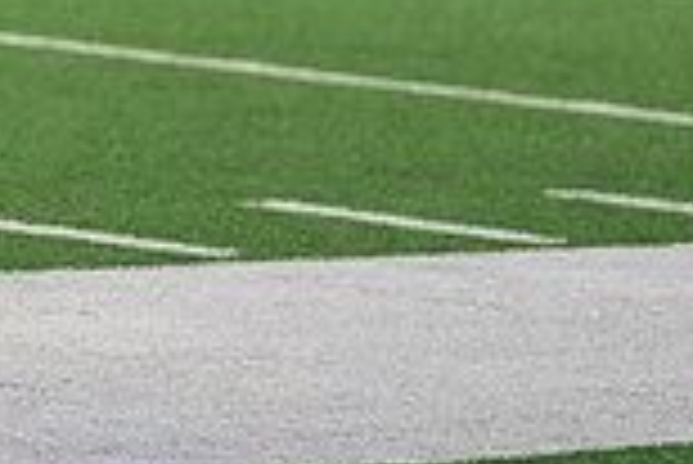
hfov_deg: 4.1
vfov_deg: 2.8
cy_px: -340
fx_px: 9518
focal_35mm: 494
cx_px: -464
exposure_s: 1/1250
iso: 5000
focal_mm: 131
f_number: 2.8
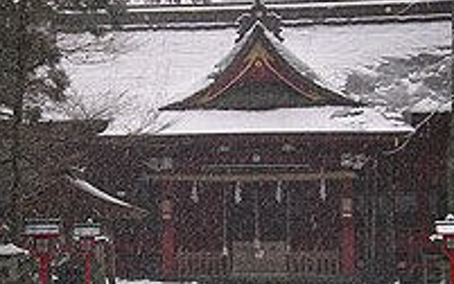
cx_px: 66
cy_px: 210
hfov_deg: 12.2
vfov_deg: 7.7
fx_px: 2118
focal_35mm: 171
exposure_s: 1/104
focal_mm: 14.9
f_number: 3.5
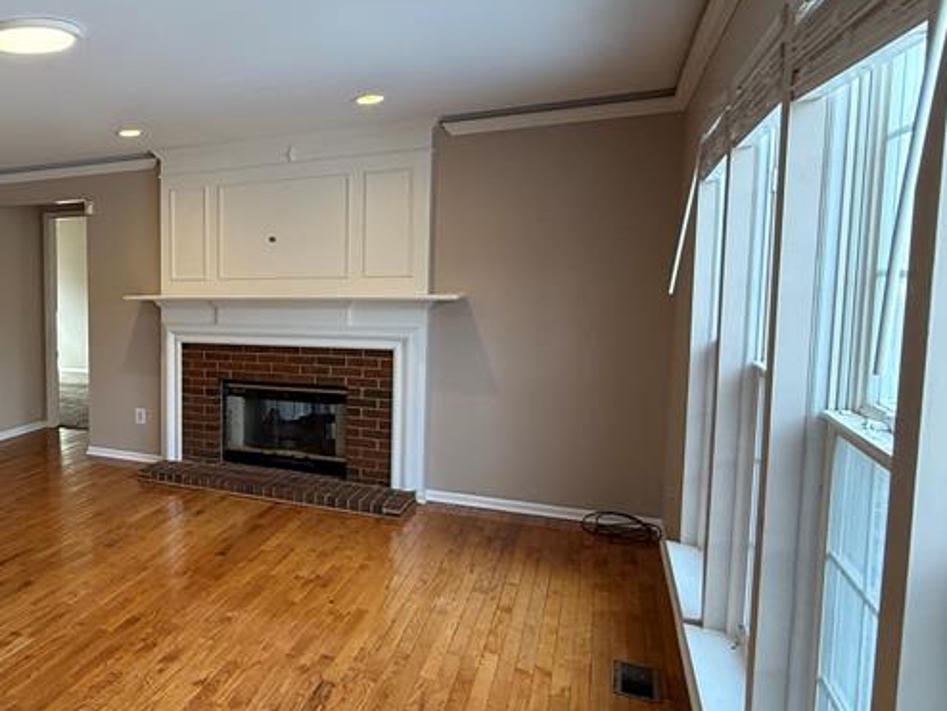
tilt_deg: -4.8
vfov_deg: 48.3
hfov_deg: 51.9
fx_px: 794
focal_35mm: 29
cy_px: 347
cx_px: 46
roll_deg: +1.1
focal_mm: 2.22
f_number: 2.2
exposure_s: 1/120
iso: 160
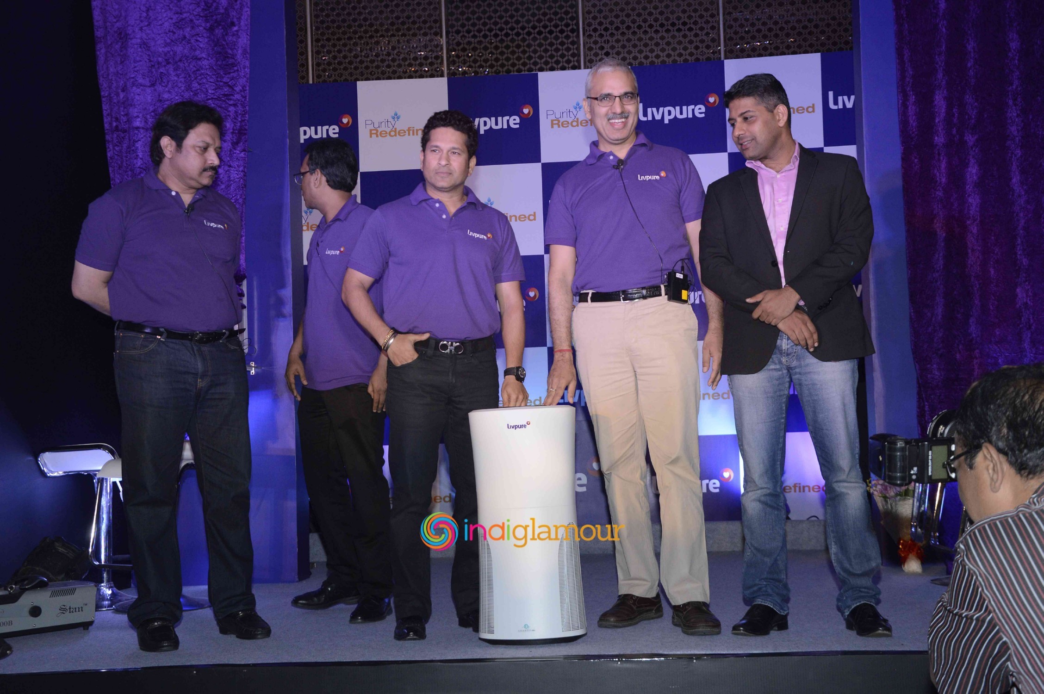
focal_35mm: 45
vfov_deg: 29.8
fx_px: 1304
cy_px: 347
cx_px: 522
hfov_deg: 43.6
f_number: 6.3
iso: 800
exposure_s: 1/200
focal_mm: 30
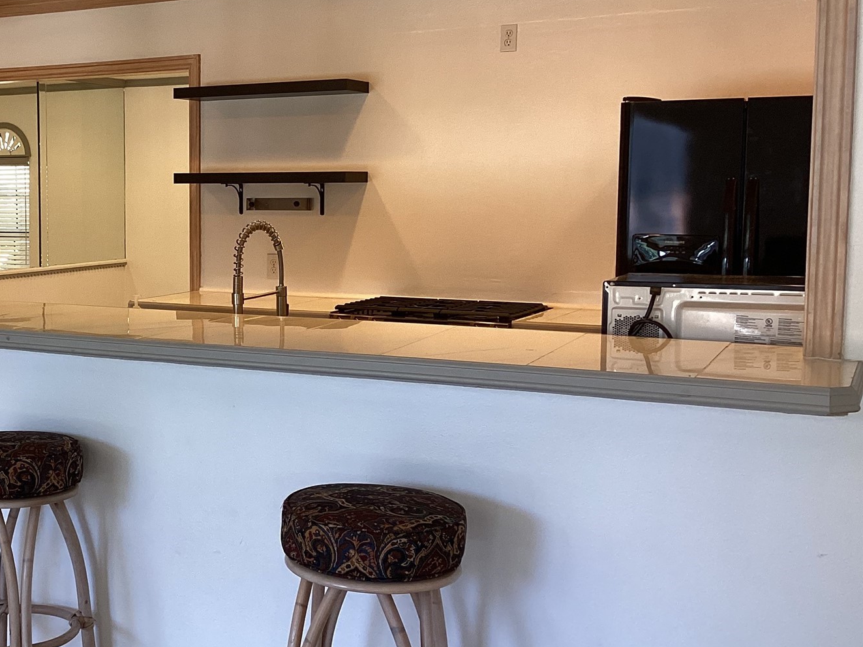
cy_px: 297
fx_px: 1197
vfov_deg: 30.2
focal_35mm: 48
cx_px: 196
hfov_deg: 38.4
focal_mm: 3.3
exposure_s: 1/60
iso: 80
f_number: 2.4
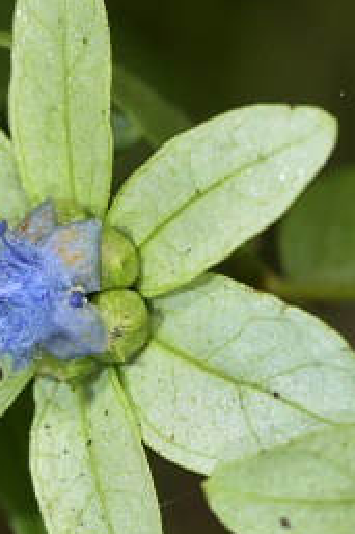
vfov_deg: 8.4
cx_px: 33
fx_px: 3629
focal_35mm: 245
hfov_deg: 5.6
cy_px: 310
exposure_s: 1/125
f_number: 14
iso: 400
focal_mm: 105
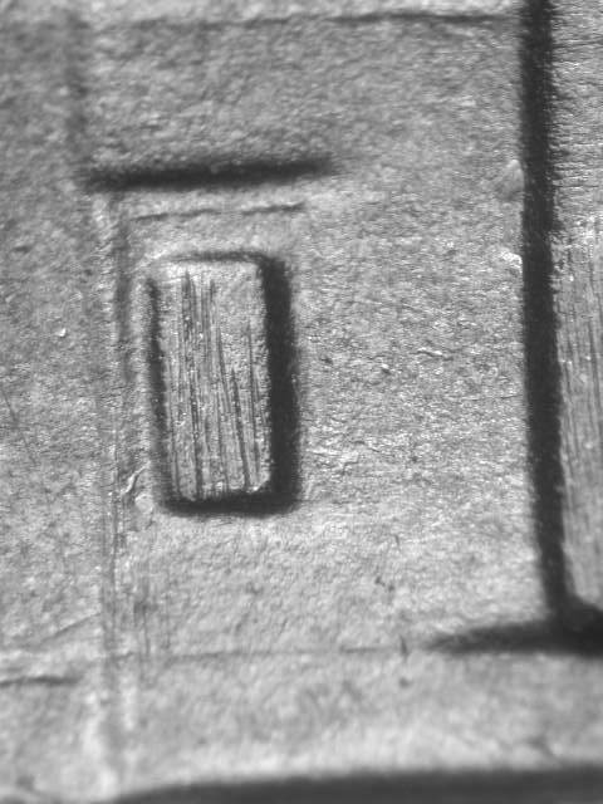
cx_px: 302
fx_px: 3136
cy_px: 402
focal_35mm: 135
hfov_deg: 11.0
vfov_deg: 14.6
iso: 100
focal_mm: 28
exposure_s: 1/21.9
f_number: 4.7
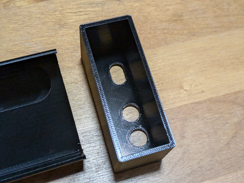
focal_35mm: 51
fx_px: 360
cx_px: 122
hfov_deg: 37.5
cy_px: 92
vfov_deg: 28.6
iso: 388
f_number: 1.89
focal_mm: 5.43
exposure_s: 1/120
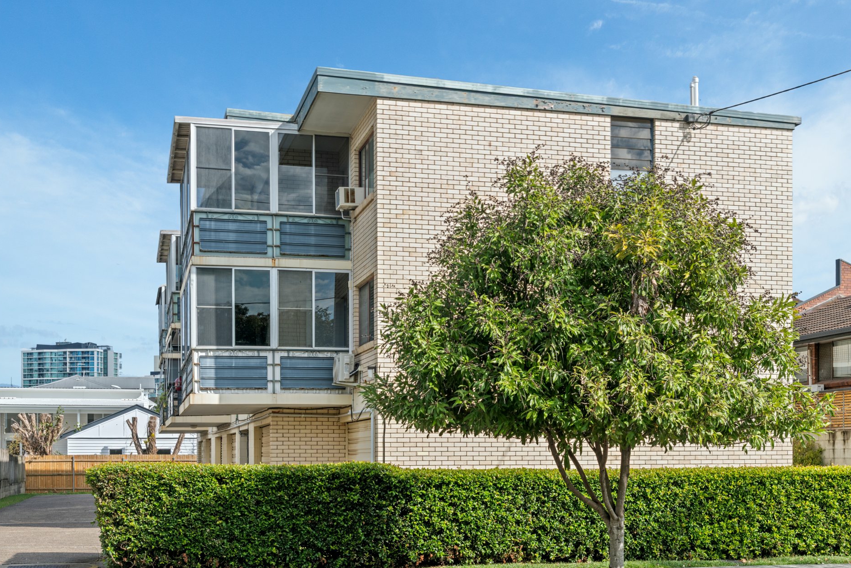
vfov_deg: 29.9
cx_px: 423
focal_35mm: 45
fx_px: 1064
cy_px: 290
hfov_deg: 43.6
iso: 200
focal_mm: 44
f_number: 10
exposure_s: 1/250
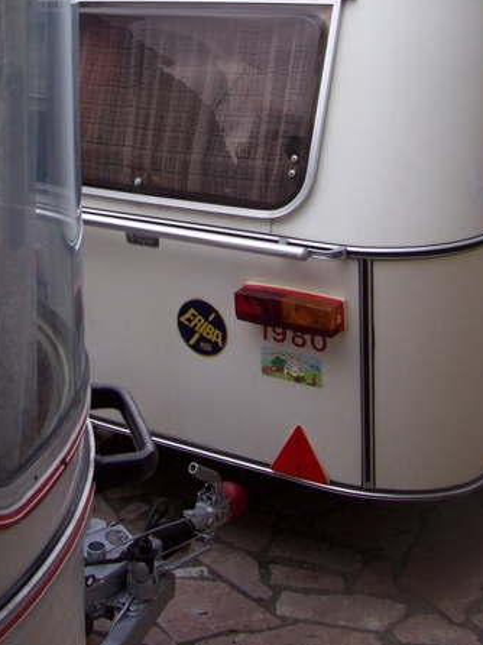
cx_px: 174
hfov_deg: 23.9
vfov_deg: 31.0
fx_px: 1136
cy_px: 146
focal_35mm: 61
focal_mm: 5.6
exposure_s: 1/439
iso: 80
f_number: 2.7
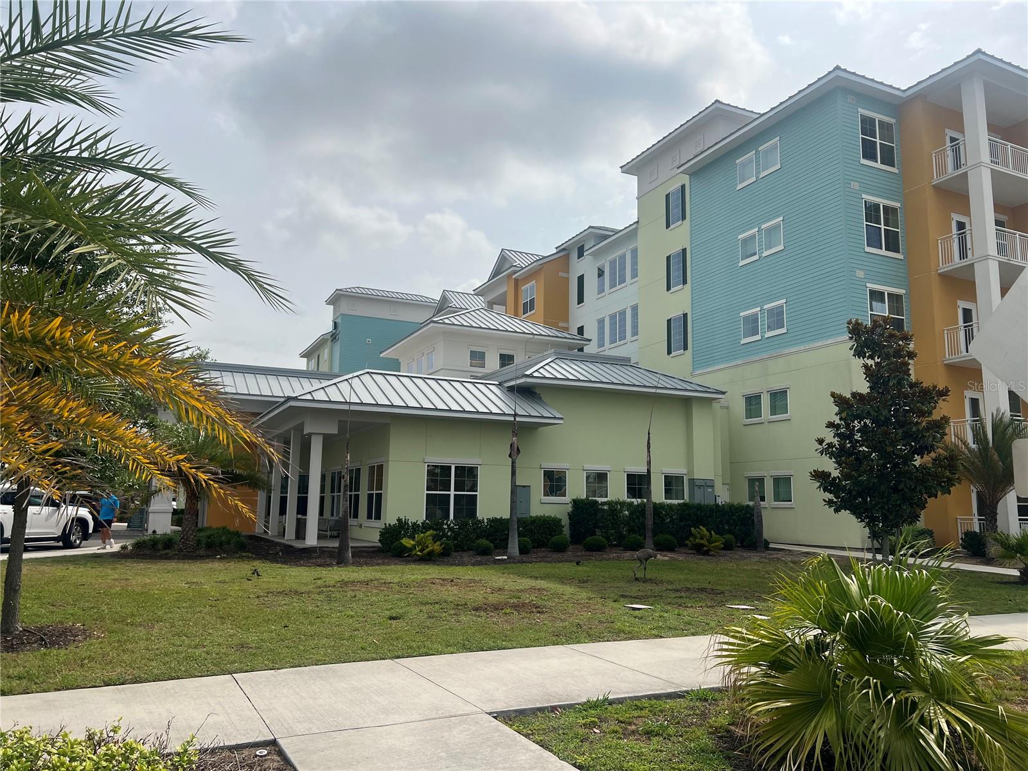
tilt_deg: +8.8
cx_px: 514
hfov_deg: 67.3
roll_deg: -0.4
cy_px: 386
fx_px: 772
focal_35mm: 26
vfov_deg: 53.1
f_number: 1.5
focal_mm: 5.7
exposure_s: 1/9434
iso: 50
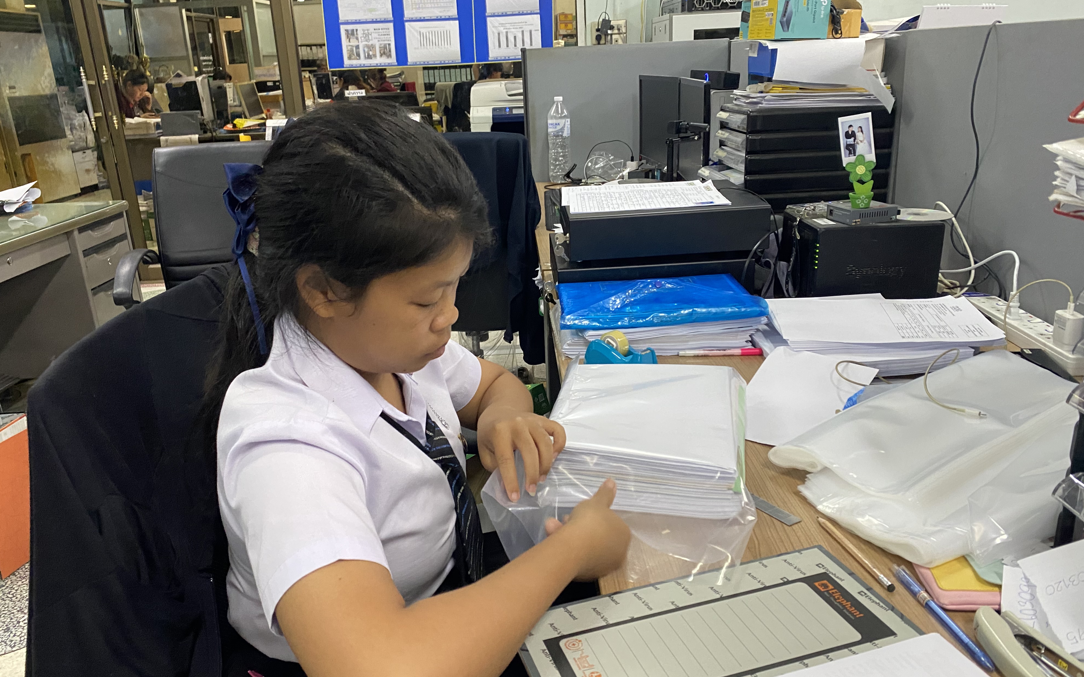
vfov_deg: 44.5
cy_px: 360
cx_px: 538
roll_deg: +3.4
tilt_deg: -19.2
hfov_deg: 66.5
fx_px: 827
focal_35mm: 28
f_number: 1.8
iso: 400
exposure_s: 1/60
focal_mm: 4.25
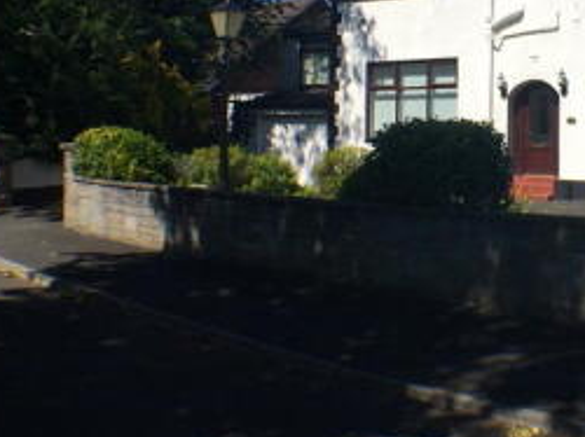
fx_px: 1182
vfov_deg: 20.8
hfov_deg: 27.0
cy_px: 97
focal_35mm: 70
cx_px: 500
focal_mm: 4.12
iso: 40
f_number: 2.2
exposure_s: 1/2933
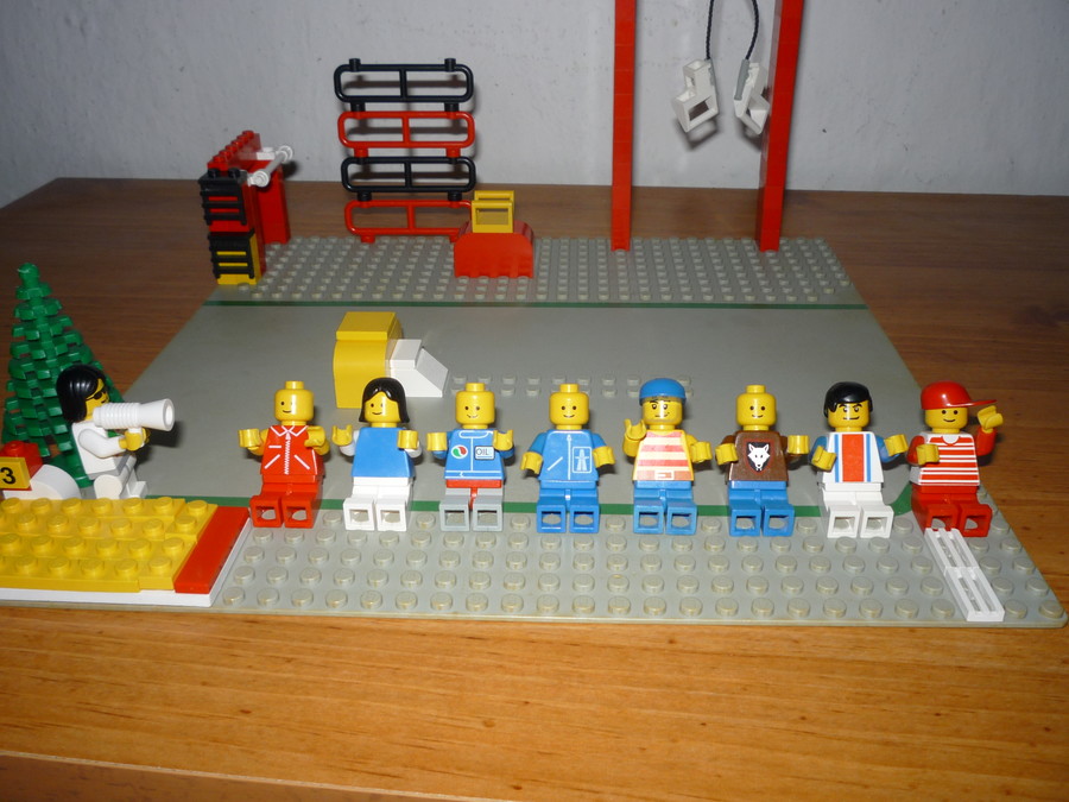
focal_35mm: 32
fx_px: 988
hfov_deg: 56.8
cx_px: 534
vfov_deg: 44.2
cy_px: 401
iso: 100
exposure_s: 1/30
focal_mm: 5.2
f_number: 4
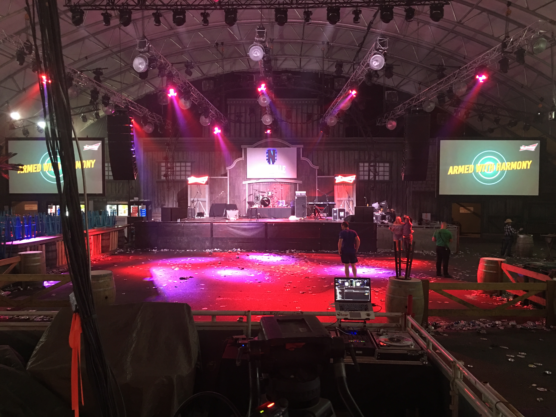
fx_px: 466
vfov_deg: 48.2
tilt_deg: -1.1
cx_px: 278
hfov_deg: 61.7
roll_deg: -0.3
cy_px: 208
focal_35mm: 29
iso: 50
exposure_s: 1/4
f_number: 2.2
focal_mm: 4.15
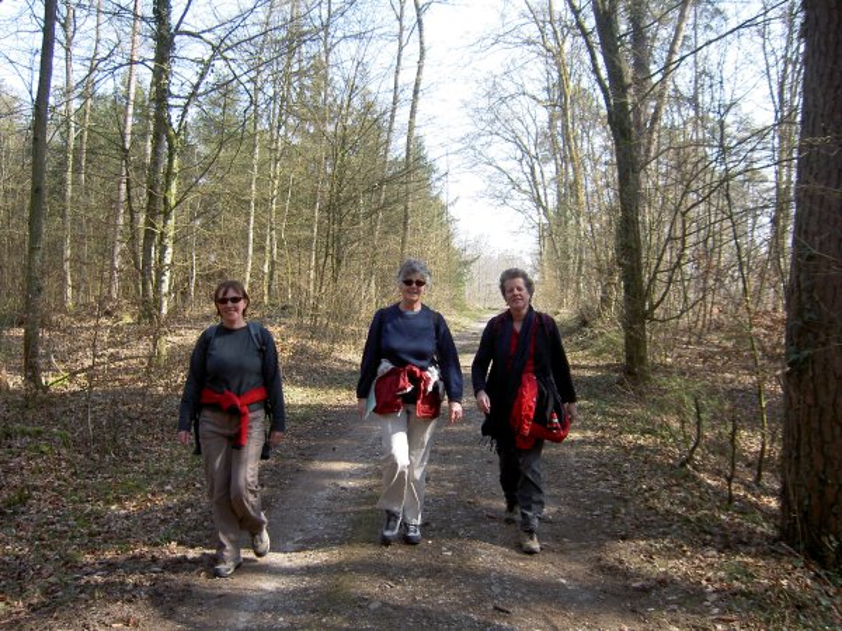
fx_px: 827
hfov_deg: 54.0
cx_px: 421
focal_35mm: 34
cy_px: 316
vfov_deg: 41.8
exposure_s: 1/200
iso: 100
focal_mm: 5.6
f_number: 2.8
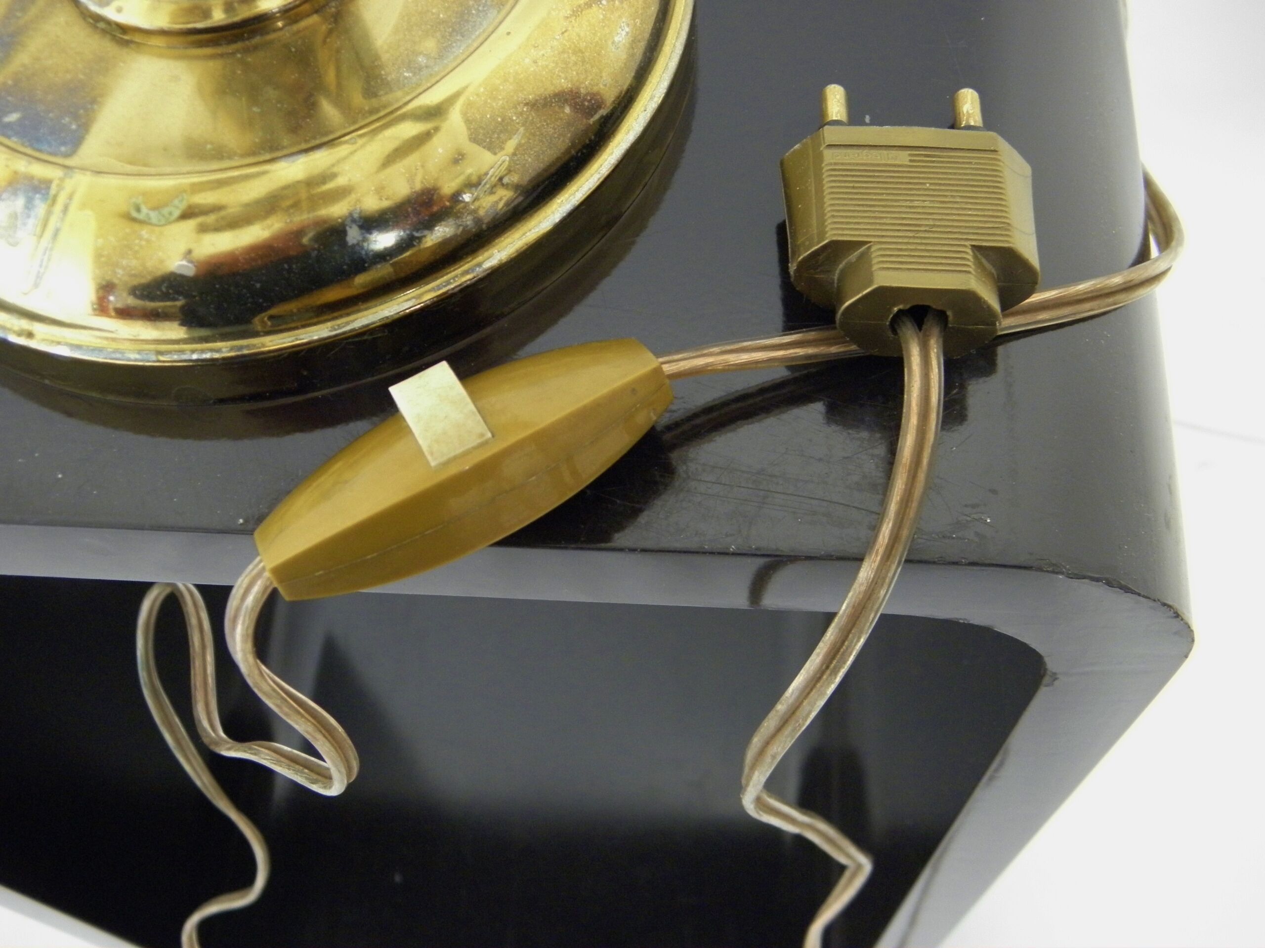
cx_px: 632
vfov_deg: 37.7
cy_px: 474
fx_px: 1389
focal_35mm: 38
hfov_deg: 49.0
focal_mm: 6.8
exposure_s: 1/6
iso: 400
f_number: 3.7
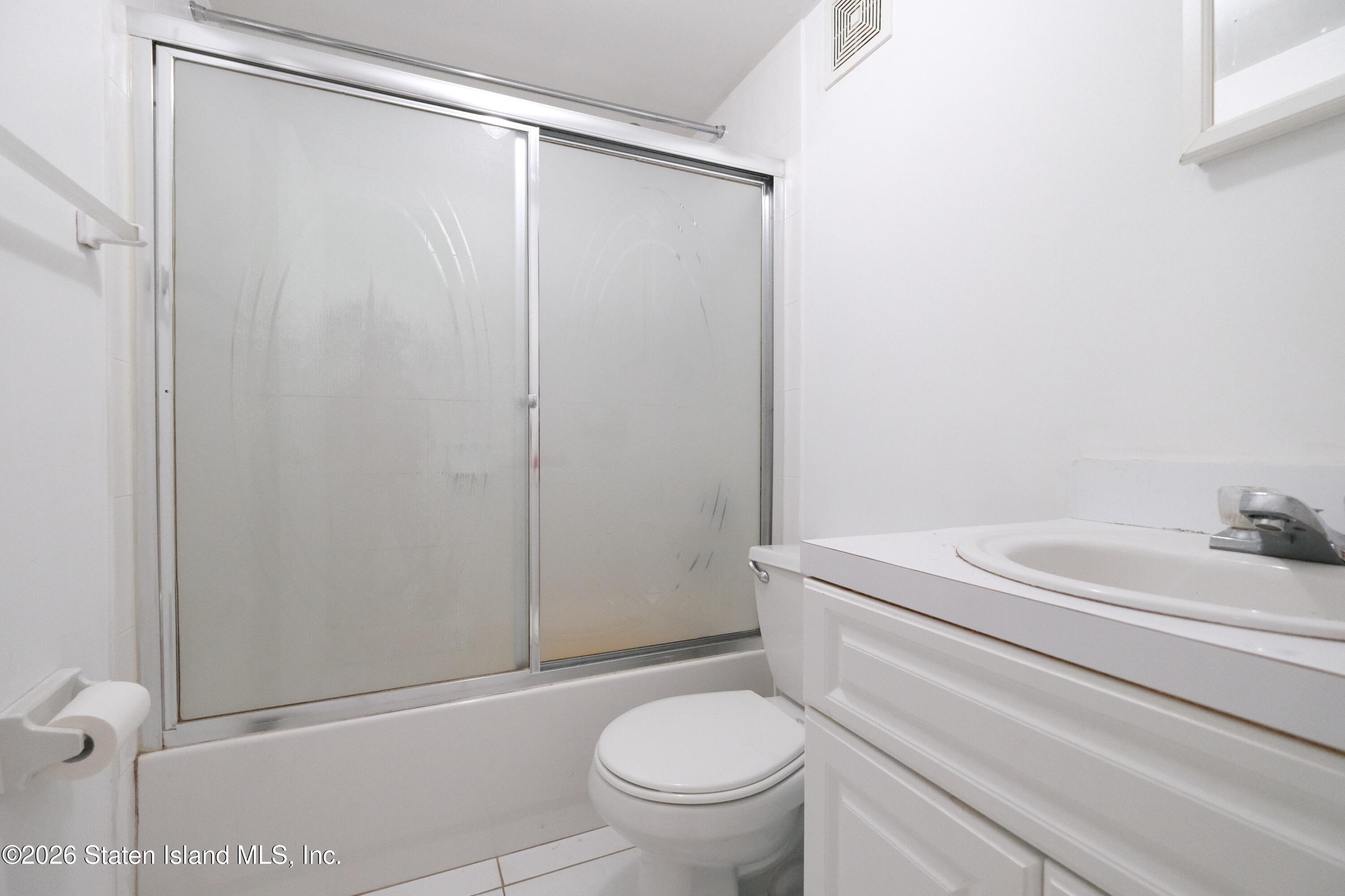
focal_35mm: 15
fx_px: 560
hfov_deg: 100.4
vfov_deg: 77.3
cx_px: 672
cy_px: 448
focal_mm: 10
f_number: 4
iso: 6400
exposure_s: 1/45
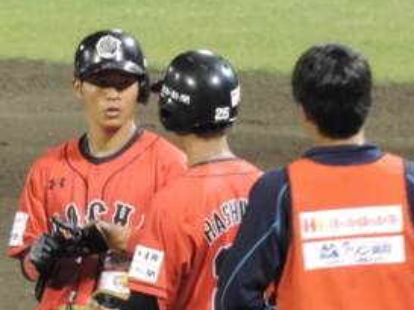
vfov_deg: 1.0
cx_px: 291
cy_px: 377
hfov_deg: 1.4
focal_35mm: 1467
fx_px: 17522
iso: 800
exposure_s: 1/30
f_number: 4.9
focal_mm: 89.1
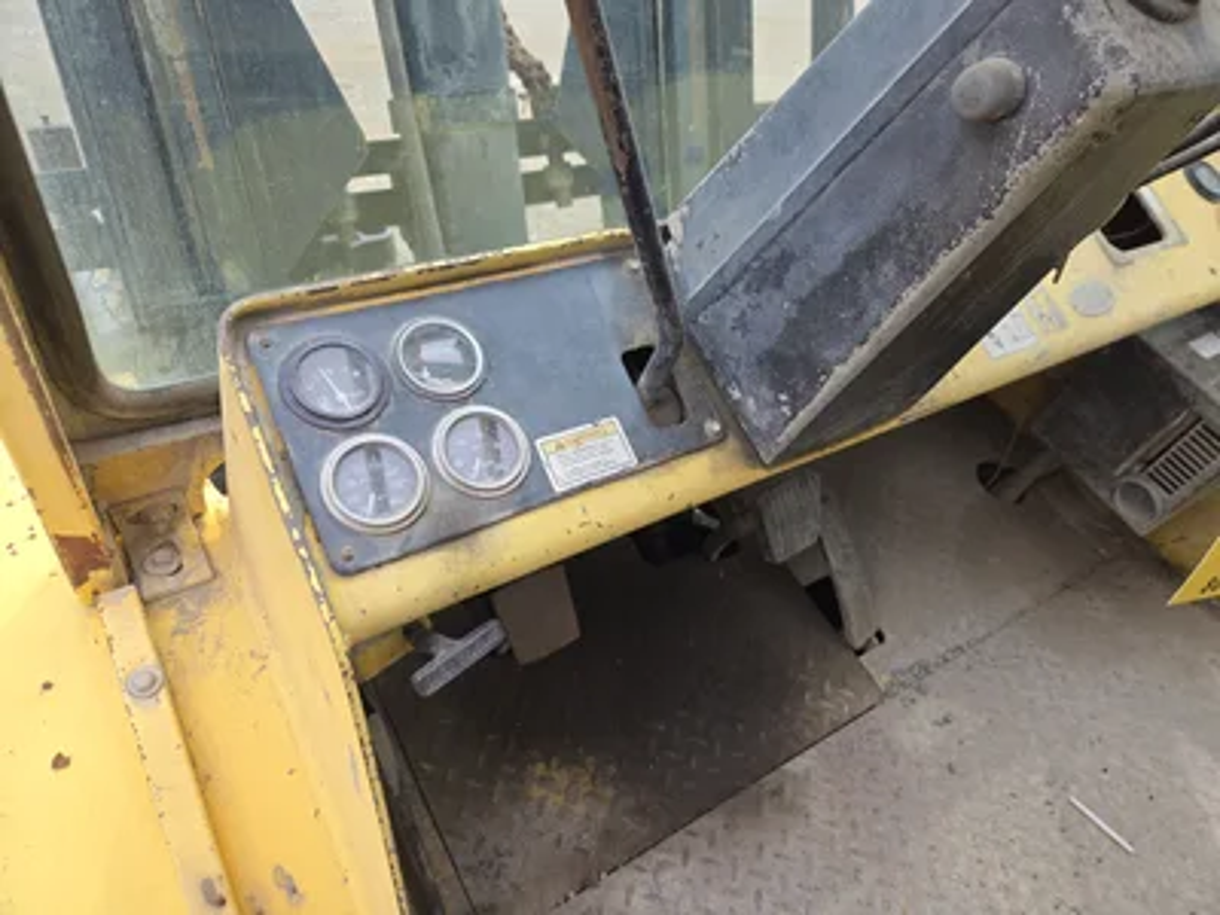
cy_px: 458
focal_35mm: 23
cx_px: 610
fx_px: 811
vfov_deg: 58.9
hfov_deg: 73.9
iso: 25
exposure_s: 1/509
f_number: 1.8
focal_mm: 5.4
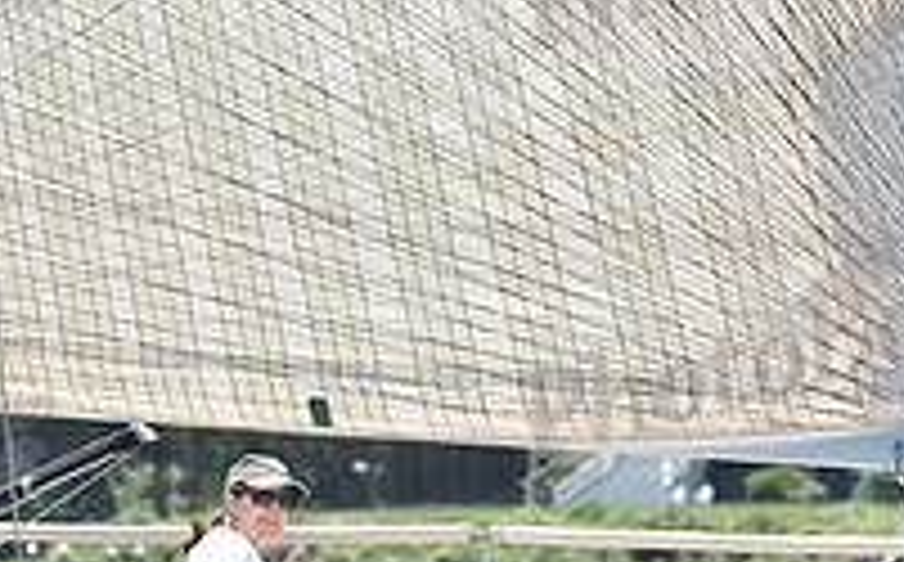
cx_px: 292
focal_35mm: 289
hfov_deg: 7.3
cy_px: 641
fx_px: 7110
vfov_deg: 4.5
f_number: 5
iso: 320
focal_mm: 98
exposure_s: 1/800
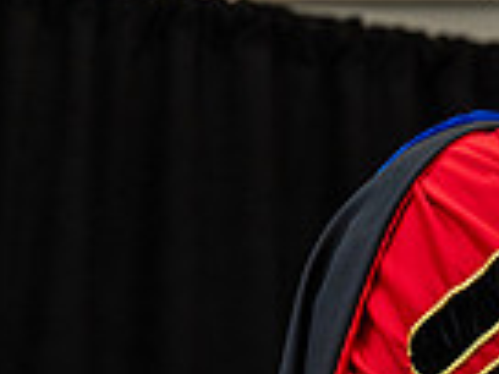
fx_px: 5391
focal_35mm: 374
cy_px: 515
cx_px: 1042
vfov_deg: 4.0
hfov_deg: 5.2
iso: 1600
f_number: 3.5
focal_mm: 91
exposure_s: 1/200
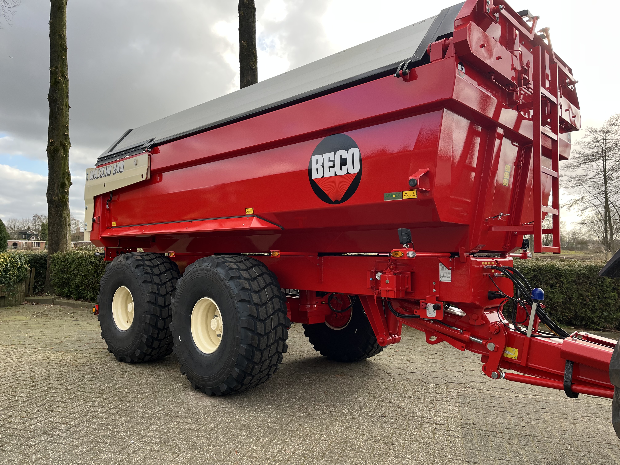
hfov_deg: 67.3
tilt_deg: +2.5
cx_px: 310
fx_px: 466
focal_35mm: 26
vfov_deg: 53.1
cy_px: 232
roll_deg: +0.2
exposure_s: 1/592
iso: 50
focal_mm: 5.1
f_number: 1.6
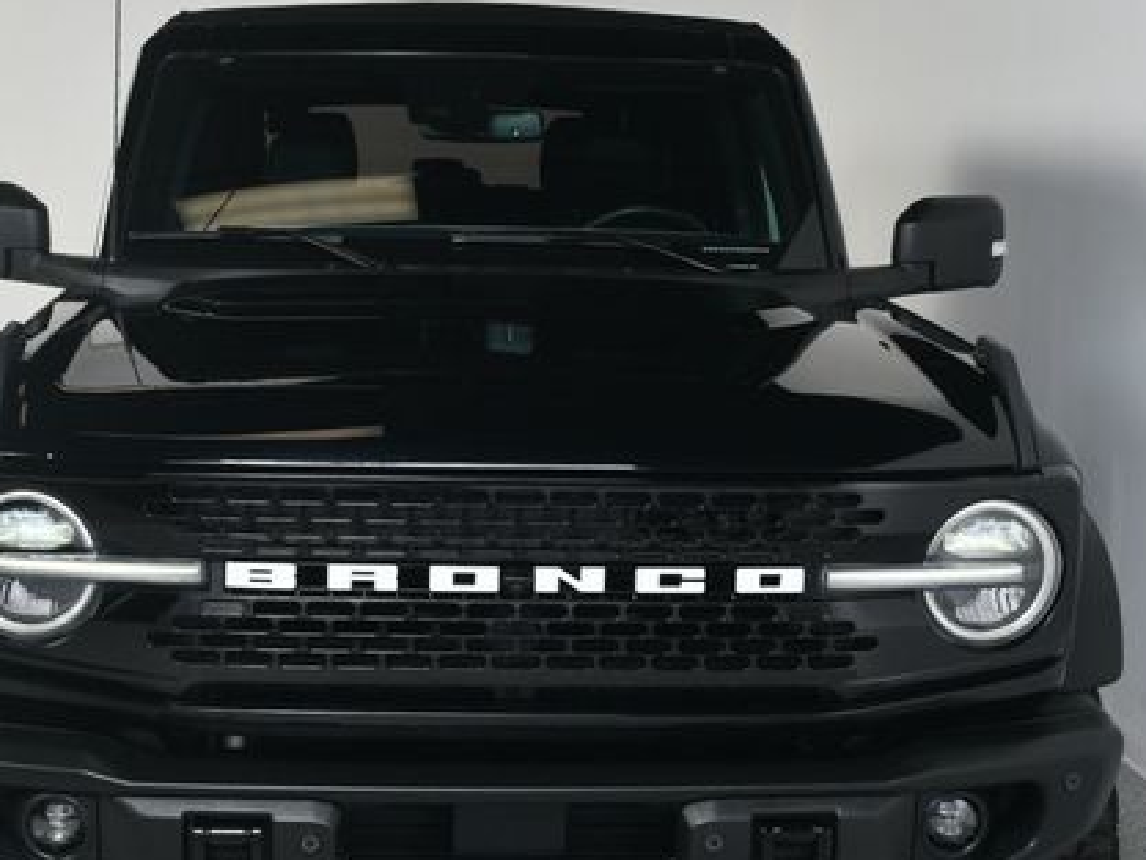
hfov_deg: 32.6
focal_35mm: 59
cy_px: 486
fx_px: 1954
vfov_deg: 24.8
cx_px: 484
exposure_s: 1/160
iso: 100
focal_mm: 27
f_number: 10
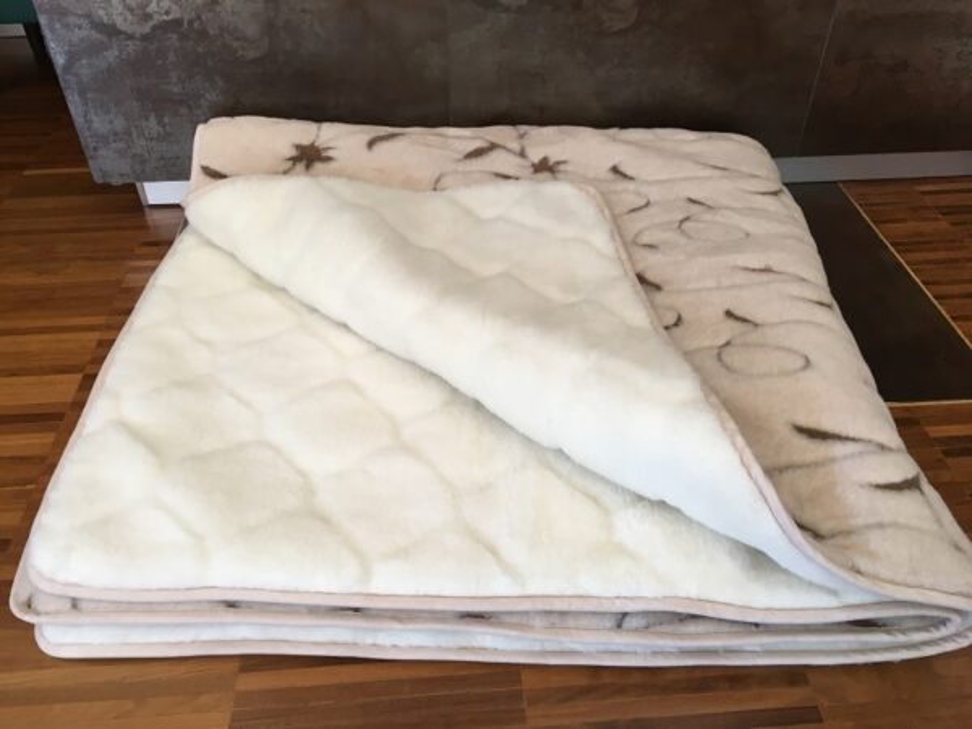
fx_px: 814
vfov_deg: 48.2
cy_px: 364
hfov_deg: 61.7
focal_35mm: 29
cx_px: 486
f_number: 2.2
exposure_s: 1/33
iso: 40
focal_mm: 4.15
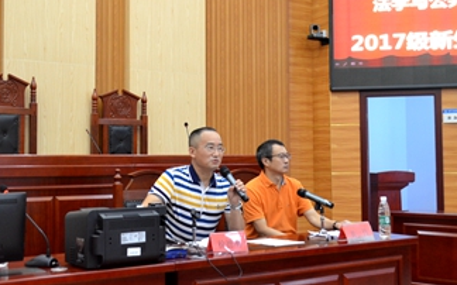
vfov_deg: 25.3
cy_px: 120
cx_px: 216
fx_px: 635
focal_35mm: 51
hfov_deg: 39.6
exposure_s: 1/30
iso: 1000
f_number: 3.5
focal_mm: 18
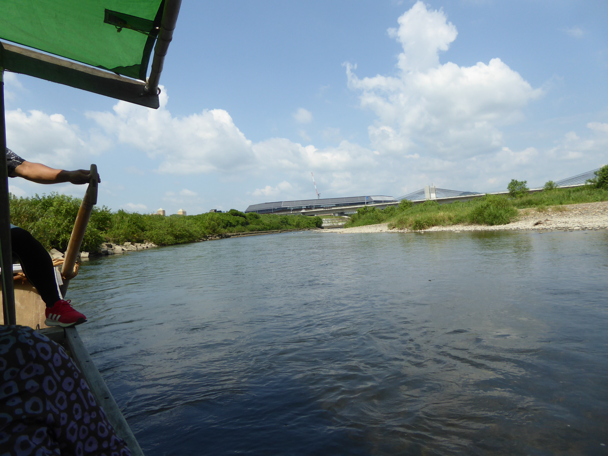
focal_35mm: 25
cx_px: 304
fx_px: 439
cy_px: 228
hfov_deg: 69.4
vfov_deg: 54.9
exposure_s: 1/1300
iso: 100
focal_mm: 4.3
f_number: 3.3
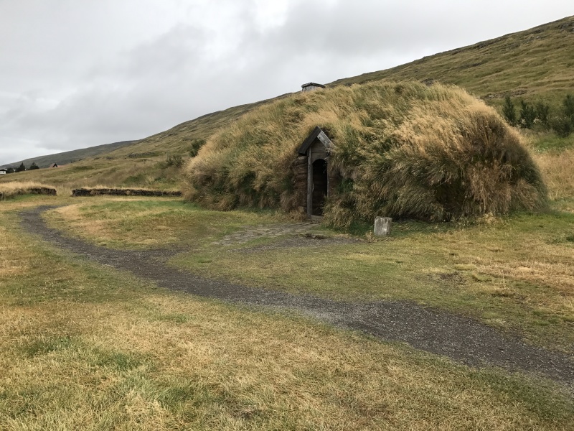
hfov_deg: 63.4
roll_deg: -2.4
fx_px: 464
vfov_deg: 49.7
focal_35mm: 28
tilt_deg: -2.5
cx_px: 287
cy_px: 216
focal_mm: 3.99
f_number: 1.8
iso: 20
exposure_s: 1/1294
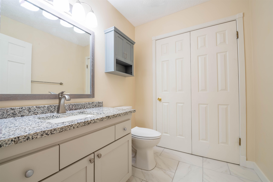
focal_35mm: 15
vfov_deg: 77.3
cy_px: 91
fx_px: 114
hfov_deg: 100.4
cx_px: 136
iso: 100
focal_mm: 15
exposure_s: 1/6
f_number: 11
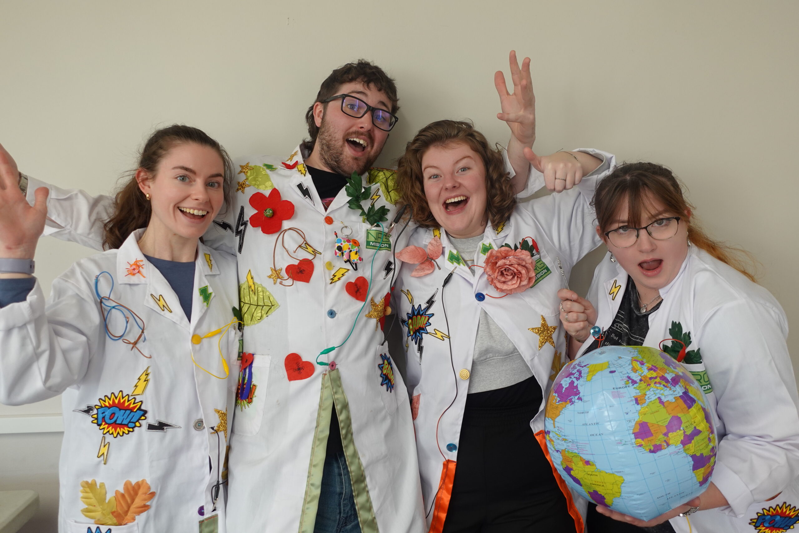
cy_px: 266
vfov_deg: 53.1
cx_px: 400
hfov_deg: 73.7
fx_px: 533
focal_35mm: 24
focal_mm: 9.4
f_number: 2.8
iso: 160
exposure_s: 1/60
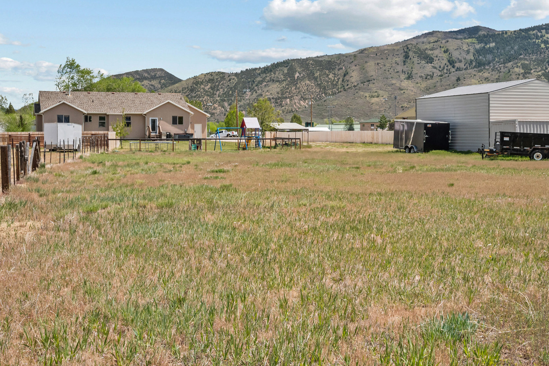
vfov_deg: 29.7
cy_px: 128
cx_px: 280
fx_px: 686
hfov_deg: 43.6
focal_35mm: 45
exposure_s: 1/200
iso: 800
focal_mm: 30
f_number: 8
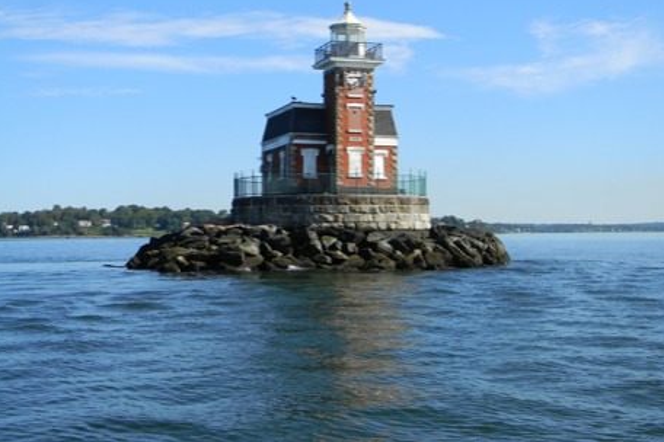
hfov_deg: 39.6
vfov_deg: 27.0
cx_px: 333
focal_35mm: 50
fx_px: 922
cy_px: 189
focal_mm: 8.6
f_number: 3.9
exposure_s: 1/667
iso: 80
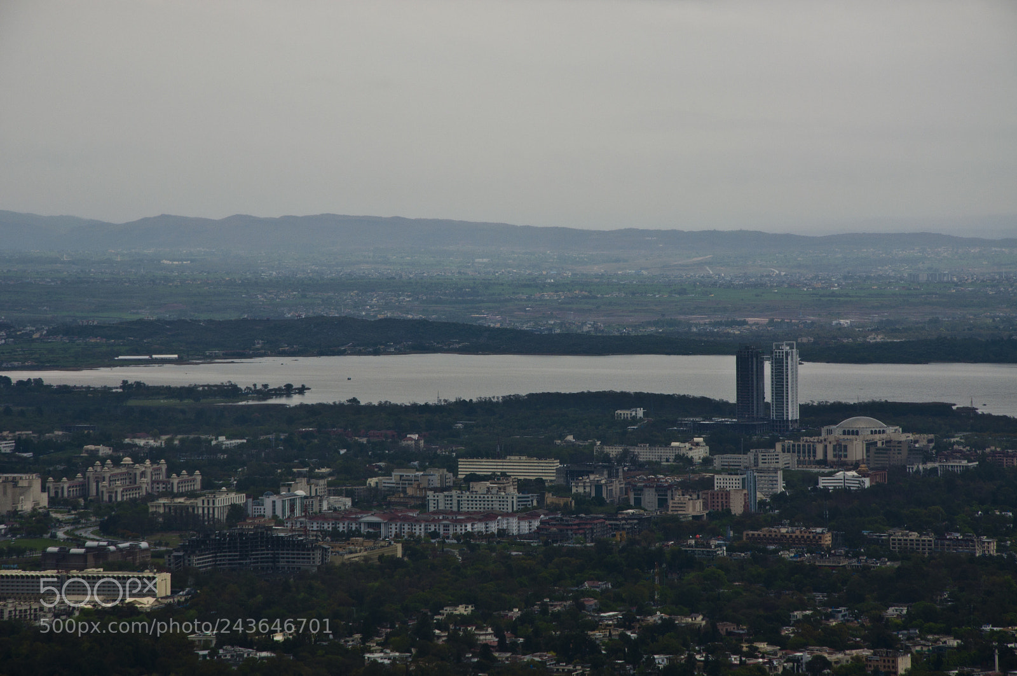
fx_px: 4444
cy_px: 338
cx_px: 508
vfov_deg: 8.7
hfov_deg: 13.1
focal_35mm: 158
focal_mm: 105
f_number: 11
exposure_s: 1/125
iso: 250
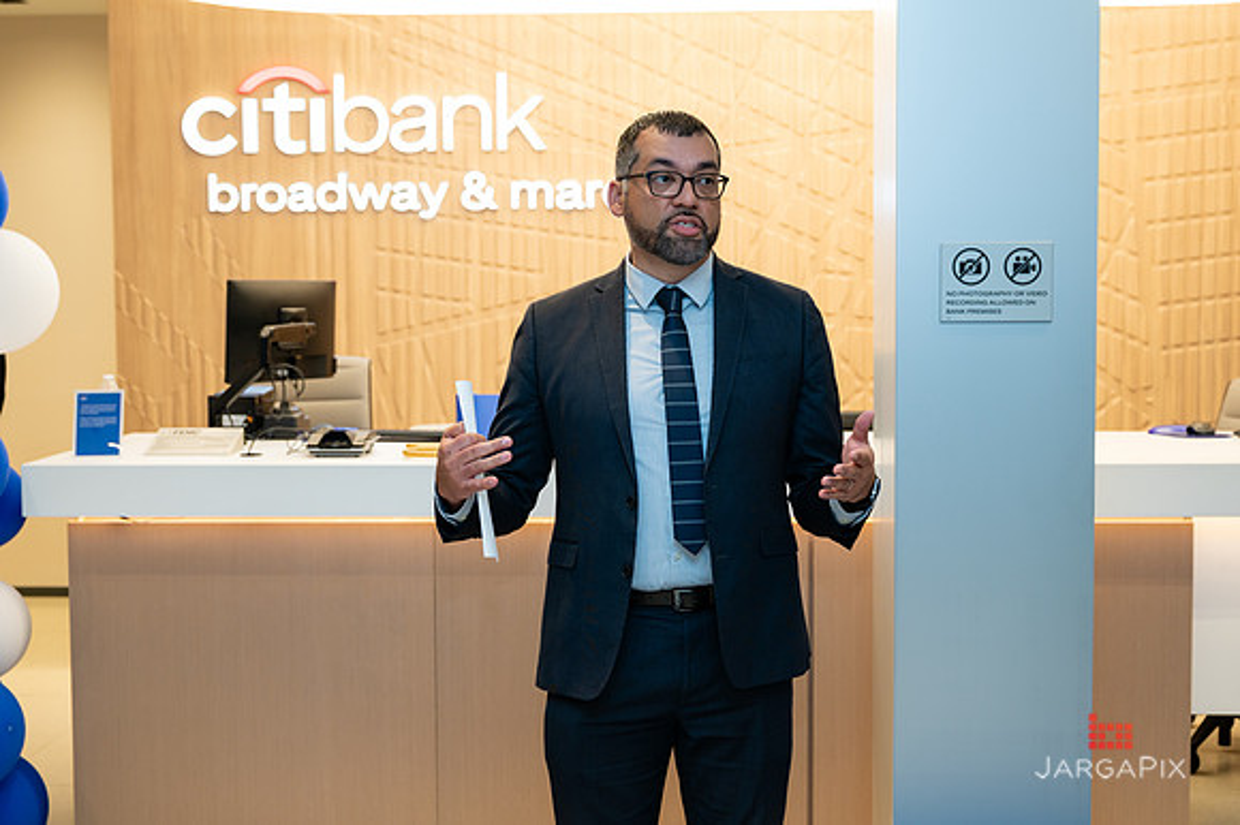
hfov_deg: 39.7
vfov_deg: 27.0
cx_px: 619
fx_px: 1717
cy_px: 394
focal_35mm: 50
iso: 400
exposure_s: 1/160
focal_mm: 47
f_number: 4
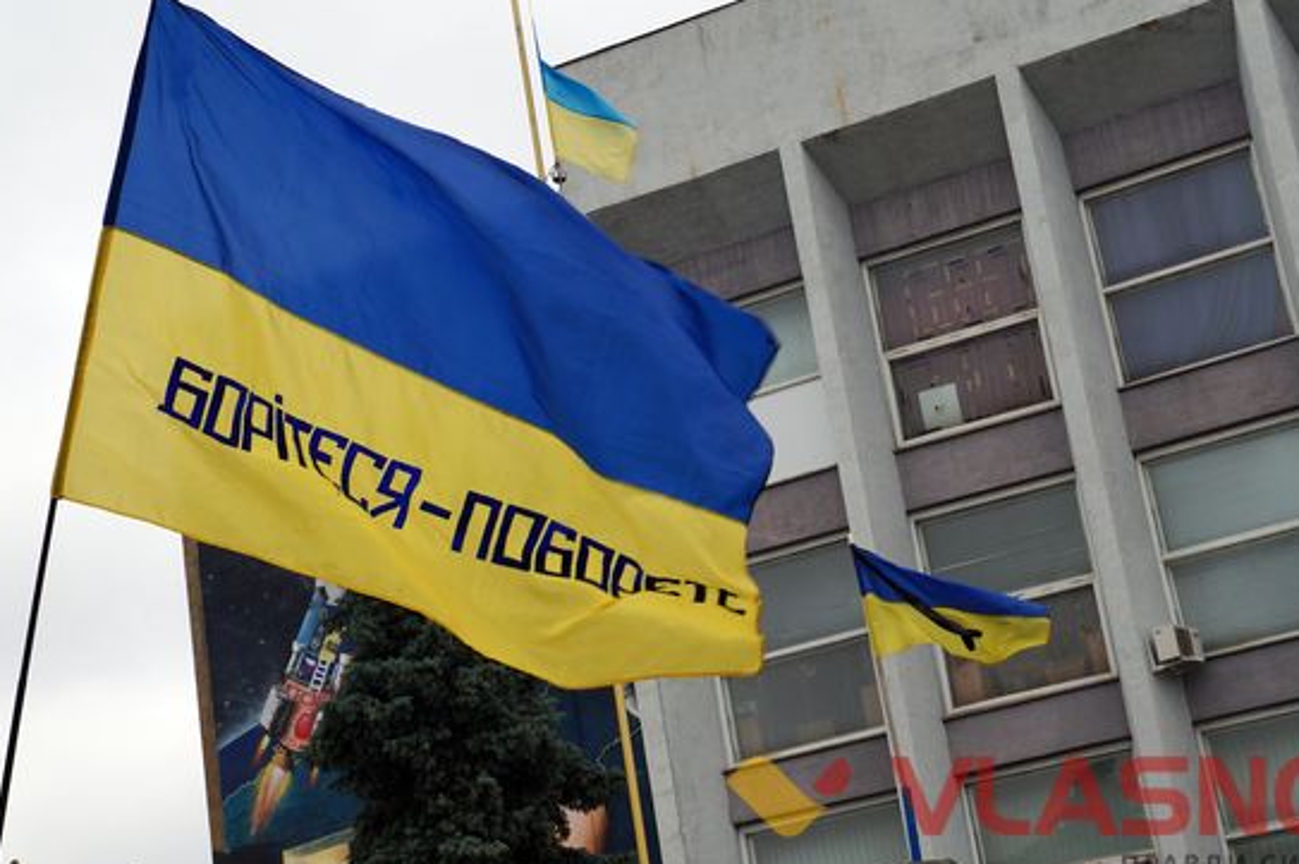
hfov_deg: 29.8
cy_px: 473
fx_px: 2439
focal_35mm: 68
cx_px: 581
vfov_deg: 20.1
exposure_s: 1/80
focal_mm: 35
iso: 100
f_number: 9
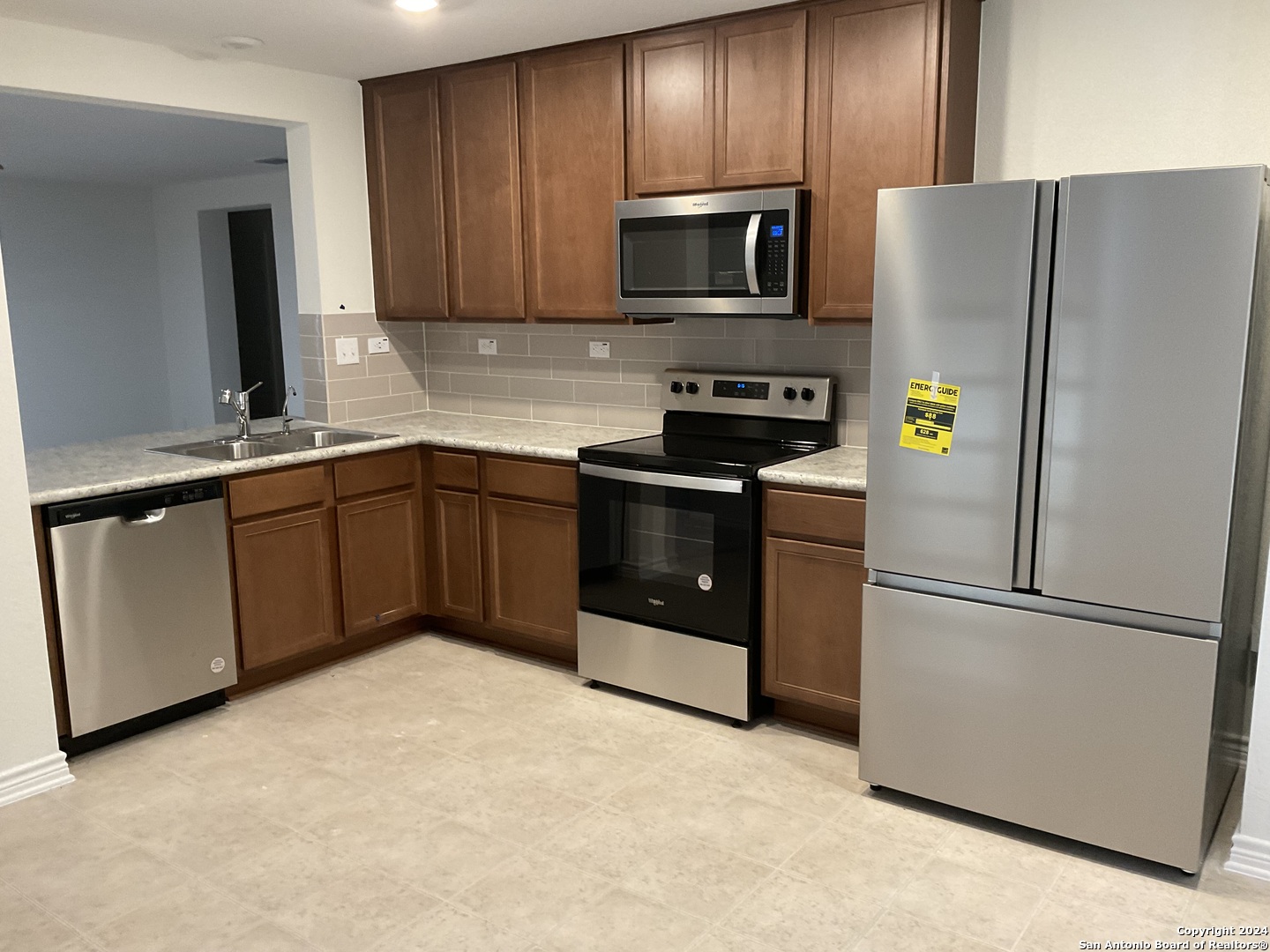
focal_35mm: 29
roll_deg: -0.3
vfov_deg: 48.2
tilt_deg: -9.9
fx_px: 1064
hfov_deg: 61.7
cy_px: 476
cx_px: 635
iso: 160
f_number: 1.8
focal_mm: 3
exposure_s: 1/60
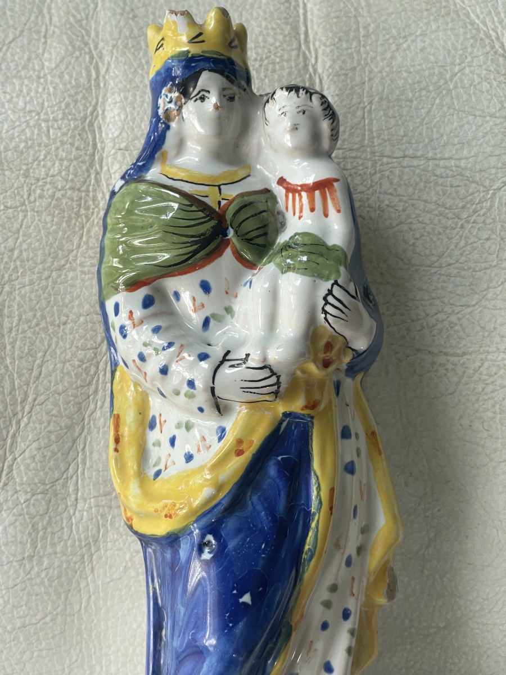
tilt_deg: -82.1
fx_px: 1013
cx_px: 253
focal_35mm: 52
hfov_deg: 28.0
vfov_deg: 36.8
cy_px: 338
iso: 80
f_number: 2
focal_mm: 6
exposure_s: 1/99
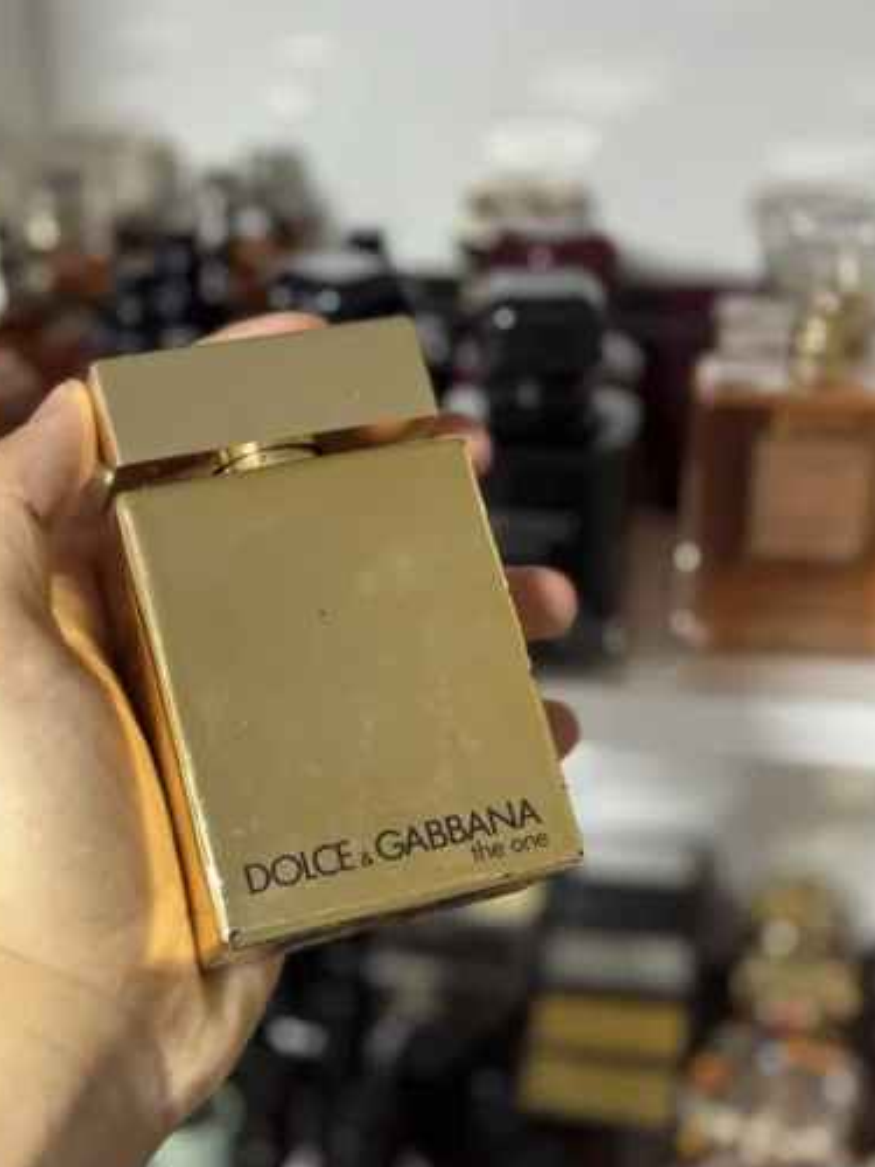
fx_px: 1854
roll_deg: +0.0
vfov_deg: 34.9
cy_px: 587
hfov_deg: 26.5
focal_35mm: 55
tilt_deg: -24.4
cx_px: 394
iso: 250
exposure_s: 1/50
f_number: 1.78
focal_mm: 6.76
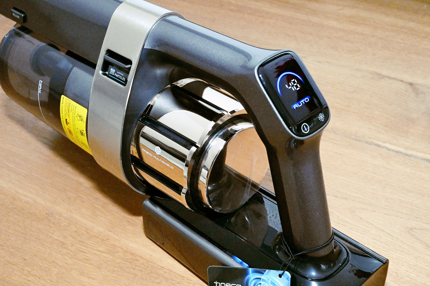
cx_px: 215
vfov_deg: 27.5
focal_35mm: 49
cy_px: 143
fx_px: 585
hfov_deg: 40.4
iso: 25600
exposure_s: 1/60
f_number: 20
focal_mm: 49
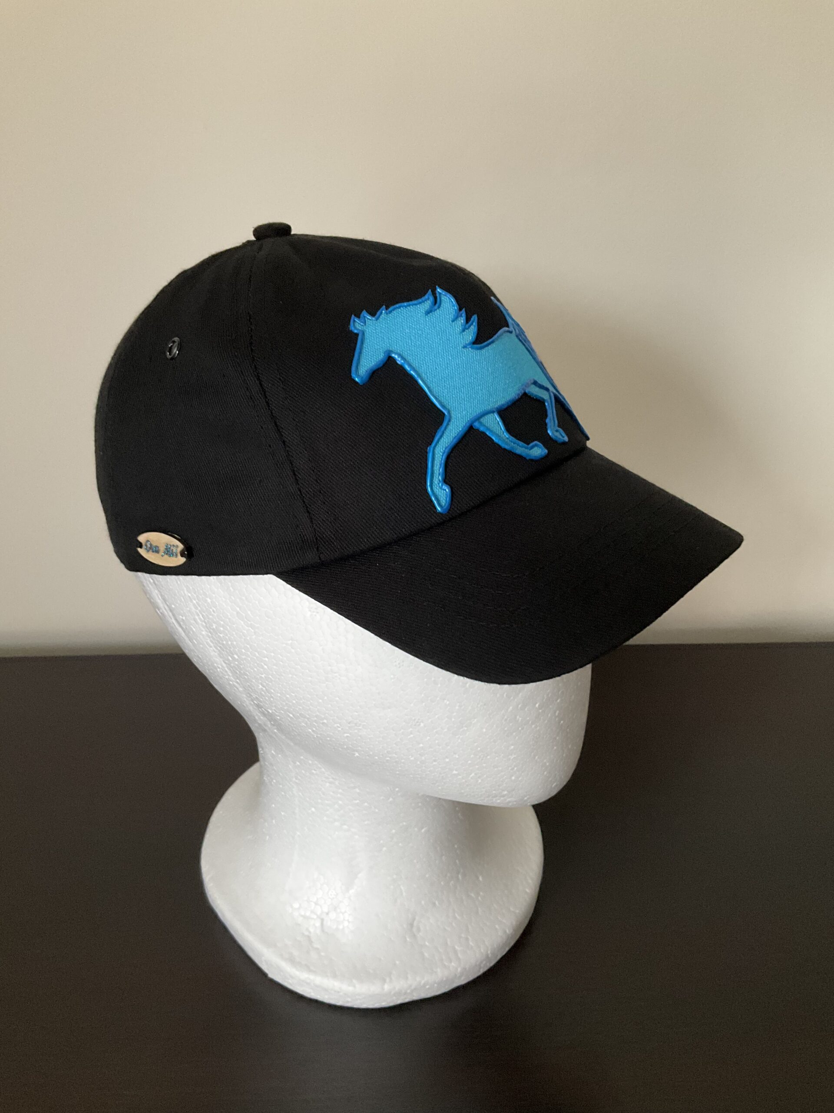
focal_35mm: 29
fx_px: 932
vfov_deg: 61.7
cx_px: 417
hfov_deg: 48.2
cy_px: 556
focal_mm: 3
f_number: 1.8
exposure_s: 1/54
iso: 320
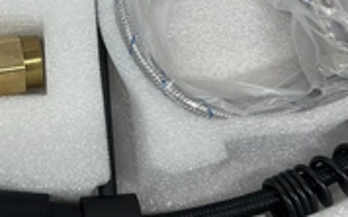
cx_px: 88
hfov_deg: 29.3
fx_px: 654
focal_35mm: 69
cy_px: 49
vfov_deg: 18.7
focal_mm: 3
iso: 32
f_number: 1.8
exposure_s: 1/120
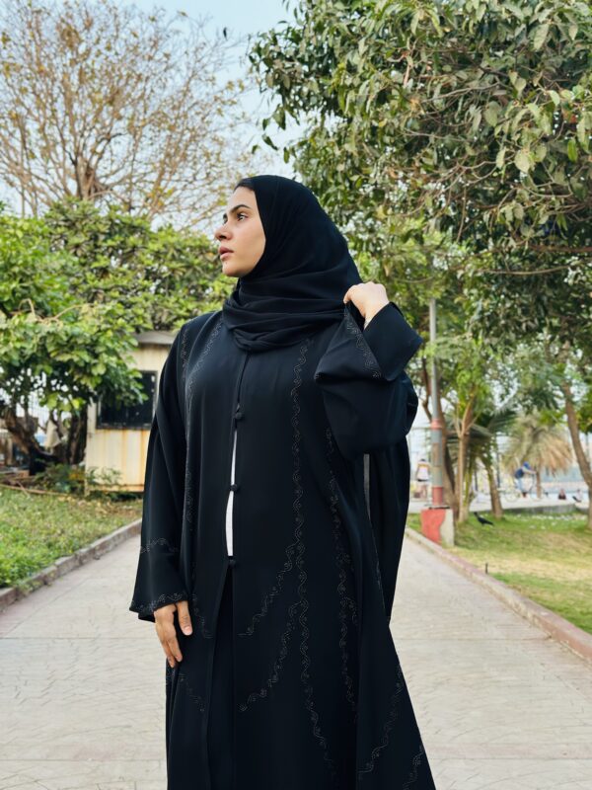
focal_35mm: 48
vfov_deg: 39.7
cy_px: 395
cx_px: 296
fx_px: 1095
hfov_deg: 30.3
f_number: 1.78
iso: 80
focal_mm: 6.86
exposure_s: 1/121
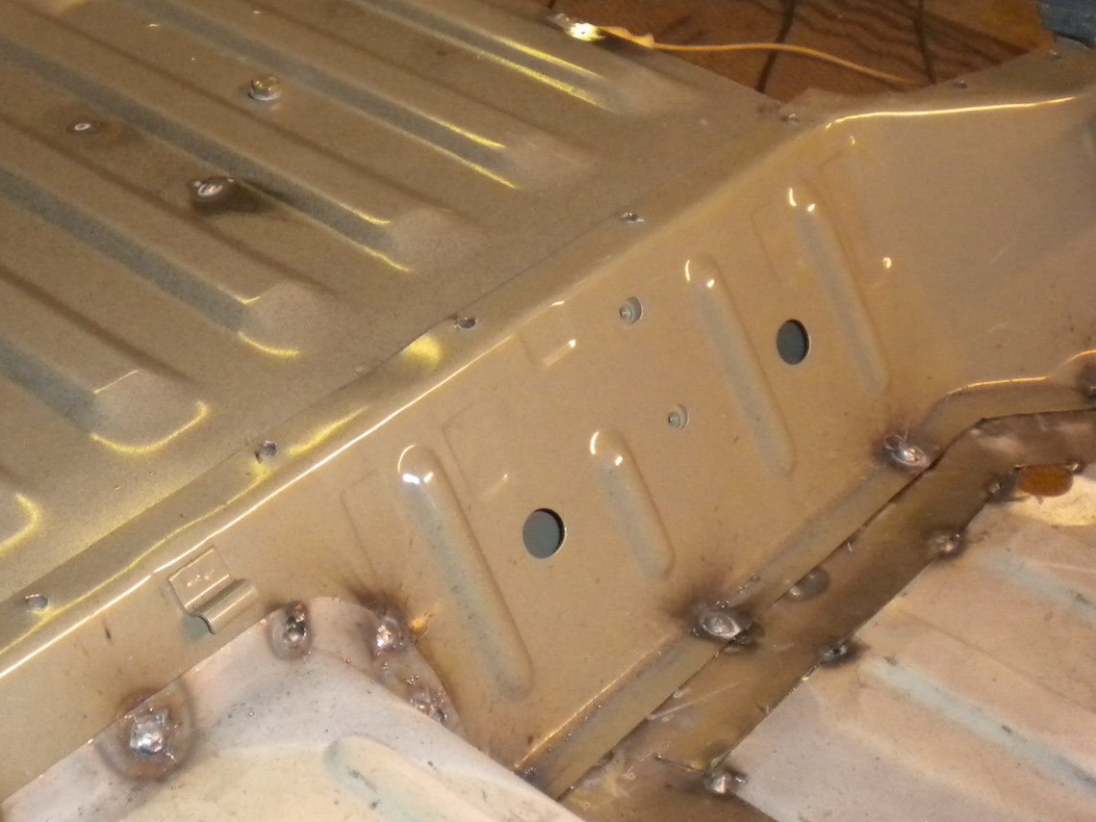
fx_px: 1868
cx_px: 331
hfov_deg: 32.3
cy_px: 332
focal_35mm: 59
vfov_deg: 24.8
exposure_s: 1/30
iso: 400
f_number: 3.1
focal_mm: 6.3
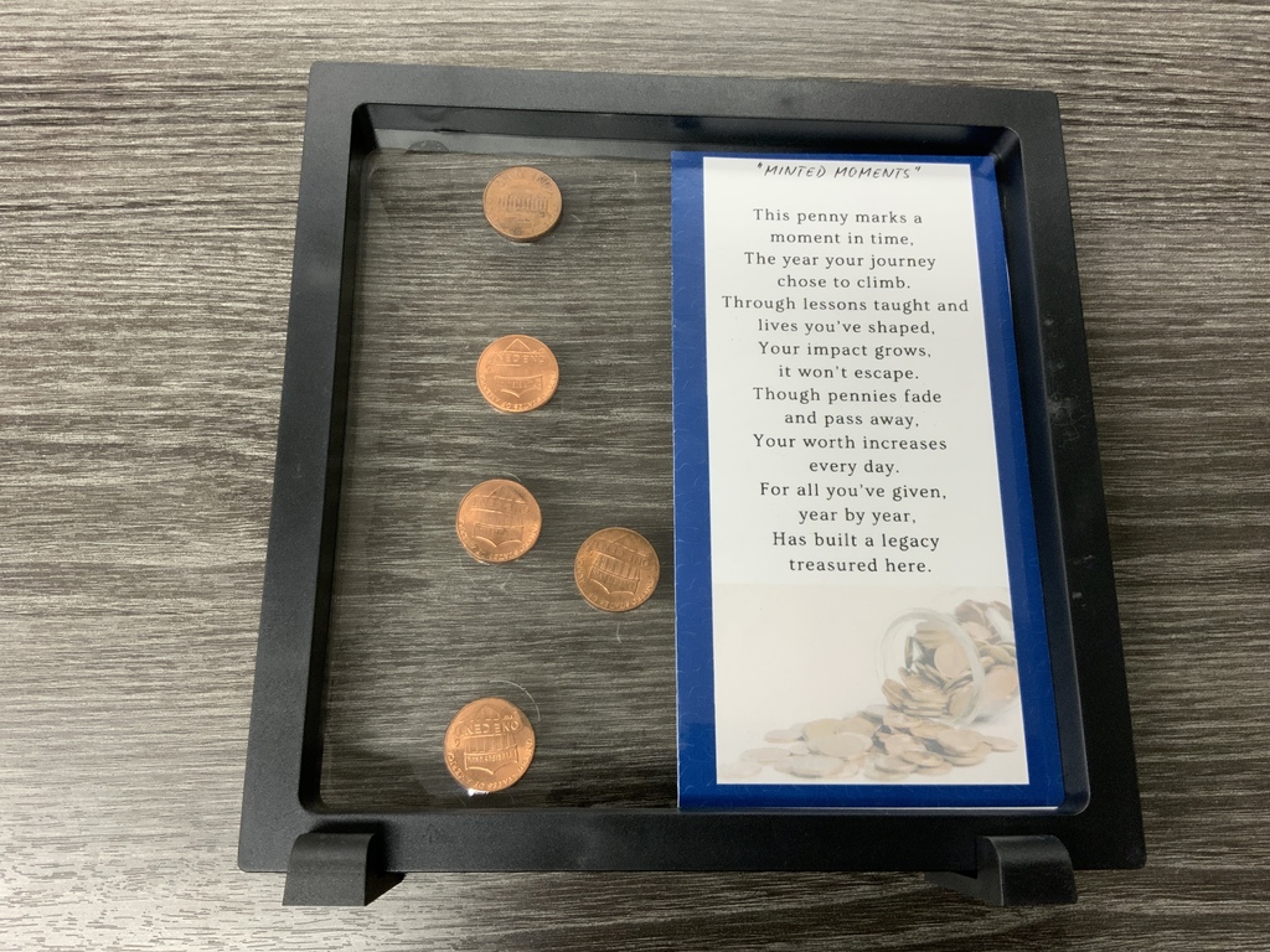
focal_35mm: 29
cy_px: 476
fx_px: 1064
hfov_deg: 61.7
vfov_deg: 48.2
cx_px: 635
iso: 100
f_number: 1.8
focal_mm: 3
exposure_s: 1/60
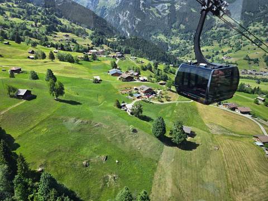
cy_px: 100
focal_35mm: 23
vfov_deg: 58.9
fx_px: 178
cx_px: 134
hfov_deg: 73.9
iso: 16
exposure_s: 1/180
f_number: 1.7
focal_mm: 6.3
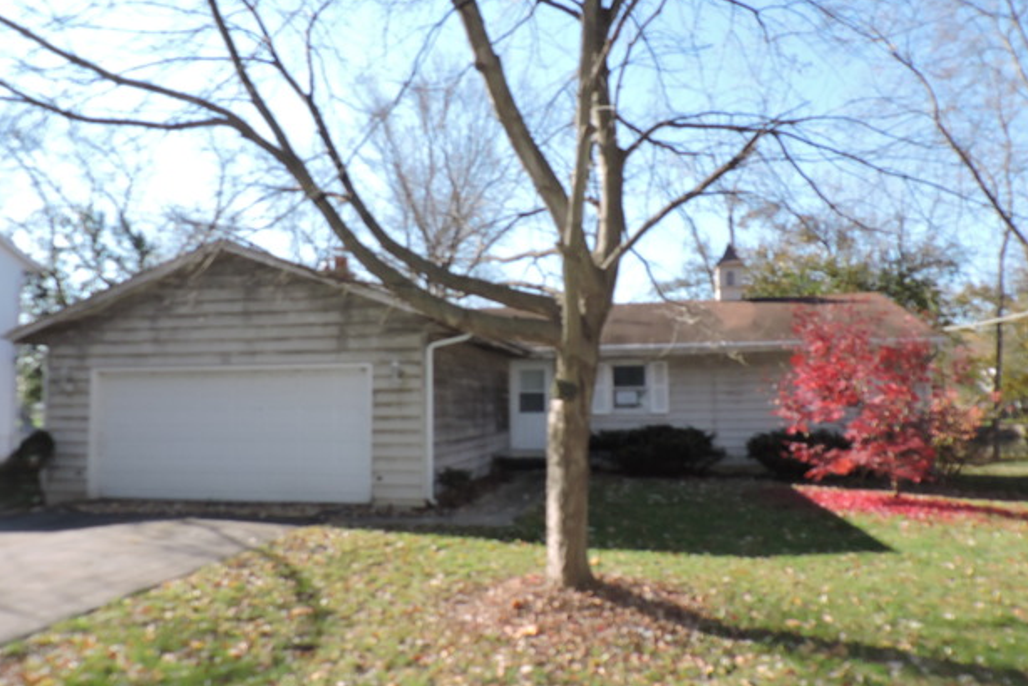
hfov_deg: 69.3
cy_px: 351
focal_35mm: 26
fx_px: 743
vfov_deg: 49.6
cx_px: 496
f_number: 3
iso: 280
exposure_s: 1/1250
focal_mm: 4.3
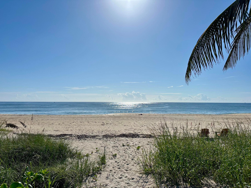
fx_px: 174
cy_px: 94
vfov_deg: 56.8
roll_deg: -0.2
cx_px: 126
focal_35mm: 24
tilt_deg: +2.6
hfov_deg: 71.6
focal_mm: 6.86
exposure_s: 1/18519
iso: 80
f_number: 1.78
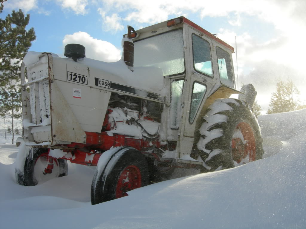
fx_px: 318
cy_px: 114
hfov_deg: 51.4
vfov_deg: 39.7
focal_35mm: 36
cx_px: 153
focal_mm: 7.5
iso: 64
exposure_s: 1/212
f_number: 6
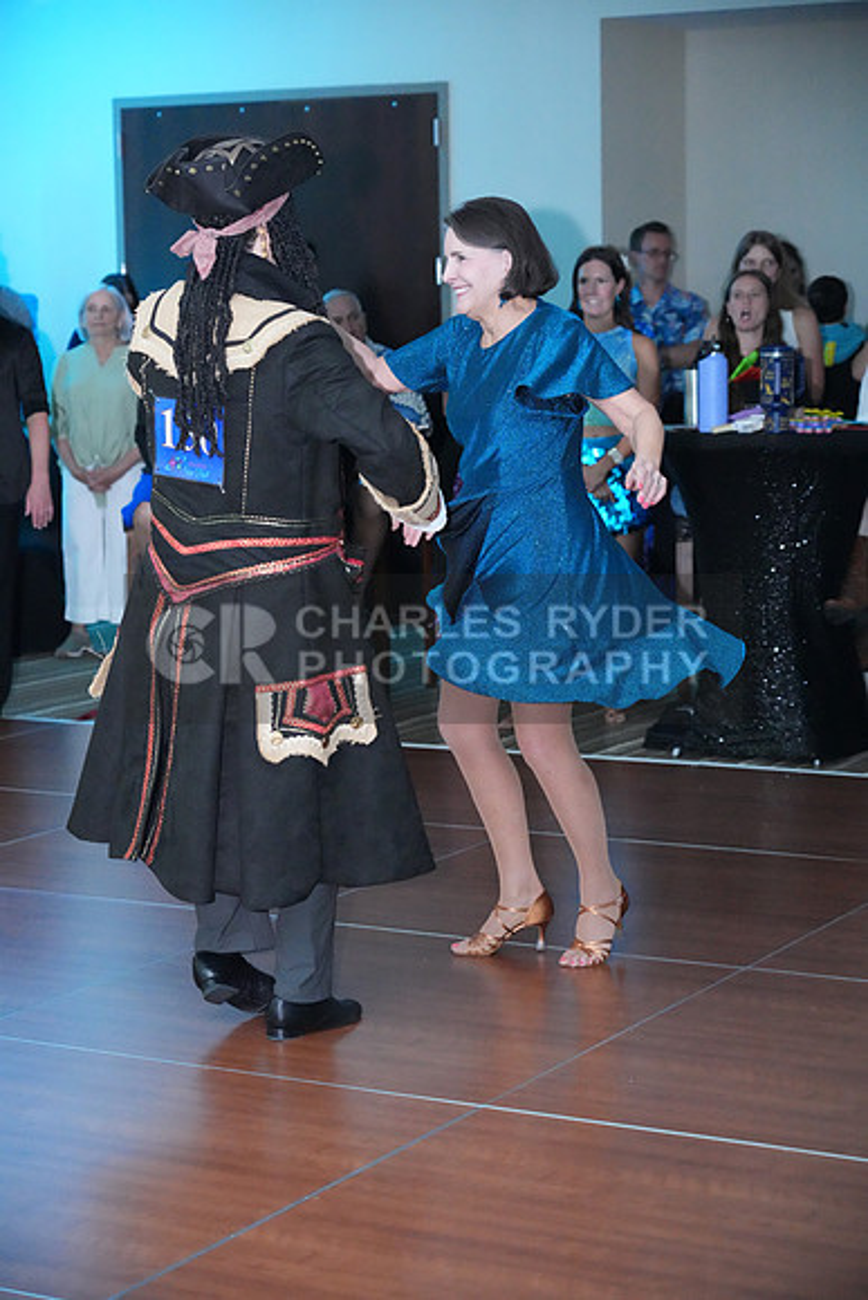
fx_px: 2783
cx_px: 434
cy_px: 650
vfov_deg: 26.3
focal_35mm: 77
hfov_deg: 17.7
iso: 12800
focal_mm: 77
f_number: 4
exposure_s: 1/250
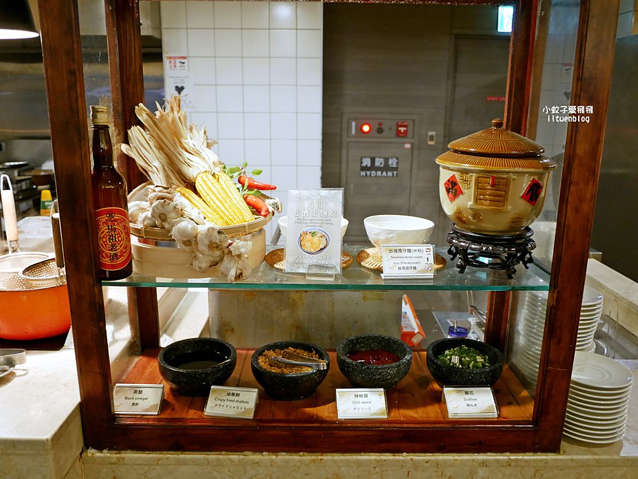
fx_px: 516
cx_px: 319
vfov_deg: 49.8
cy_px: 240
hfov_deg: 63.4
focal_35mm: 28
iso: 500
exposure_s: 1/60
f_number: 2.5
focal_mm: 14
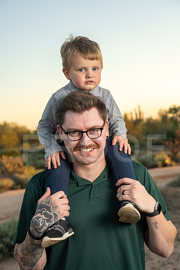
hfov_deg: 22.6
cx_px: 90
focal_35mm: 60
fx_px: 450
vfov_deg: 33.4
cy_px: 135
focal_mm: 60
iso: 100
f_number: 5
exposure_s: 1/160
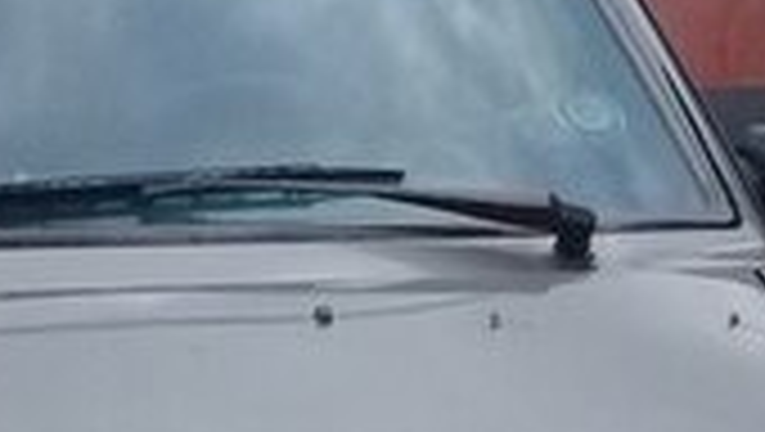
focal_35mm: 131
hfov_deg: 16.3
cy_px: 857
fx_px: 2660
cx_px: 198
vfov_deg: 8.8
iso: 50
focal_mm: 3.3
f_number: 2.2
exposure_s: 1/696
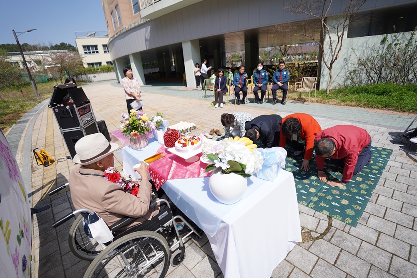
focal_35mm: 17
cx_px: 208
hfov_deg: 93.3
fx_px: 197
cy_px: 139
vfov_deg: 70.5
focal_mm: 17
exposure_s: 1/1600
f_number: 2.8
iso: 100
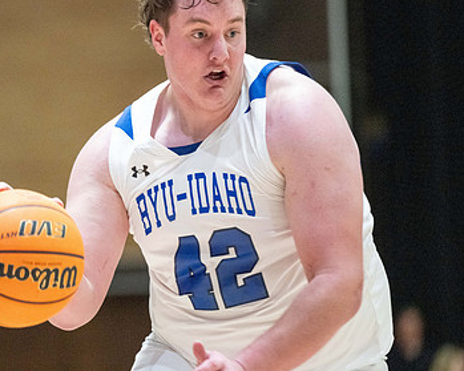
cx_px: 93
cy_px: 158
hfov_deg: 6.2
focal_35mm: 312
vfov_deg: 5.0
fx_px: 4283
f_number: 2.8
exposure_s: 1/500
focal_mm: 200
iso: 8000
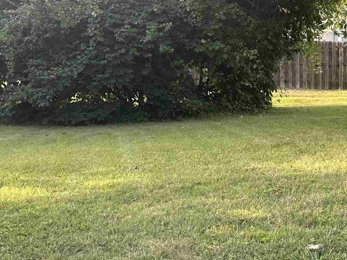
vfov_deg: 21.9
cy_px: 124
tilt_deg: -7.0
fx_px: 672
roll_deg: -0.6
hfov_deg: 26.0
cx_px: 414
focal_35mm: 67
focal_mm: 6.86
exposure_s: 1/121
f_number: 1.78
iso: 64
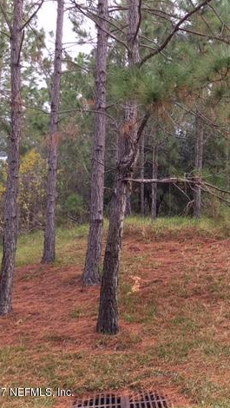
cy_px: 201
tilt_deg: +5.0
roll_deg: +0.3
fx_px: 465
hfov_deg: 25.8
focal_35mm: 43
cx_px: 248
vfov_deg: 47.3
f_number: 2.2
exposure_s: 1/170
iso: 25
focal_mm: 4.15
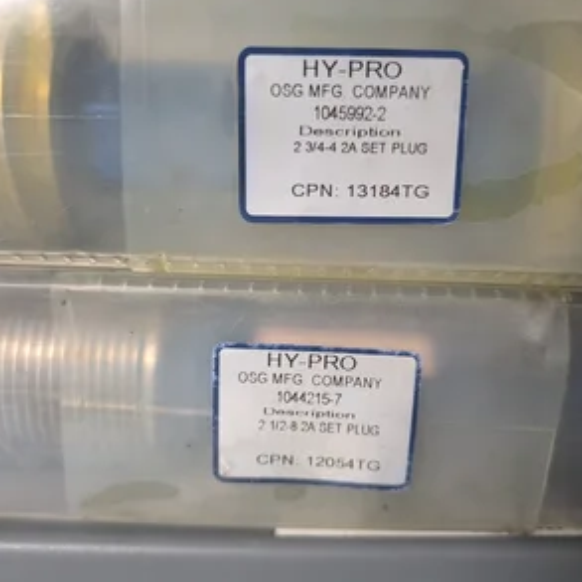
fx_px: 552
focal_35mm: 29
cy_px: 292
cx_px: 291
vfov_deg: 55.6
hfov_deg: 55.6
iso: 2062
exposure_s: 1/120
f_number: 1.68
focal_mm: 6.9
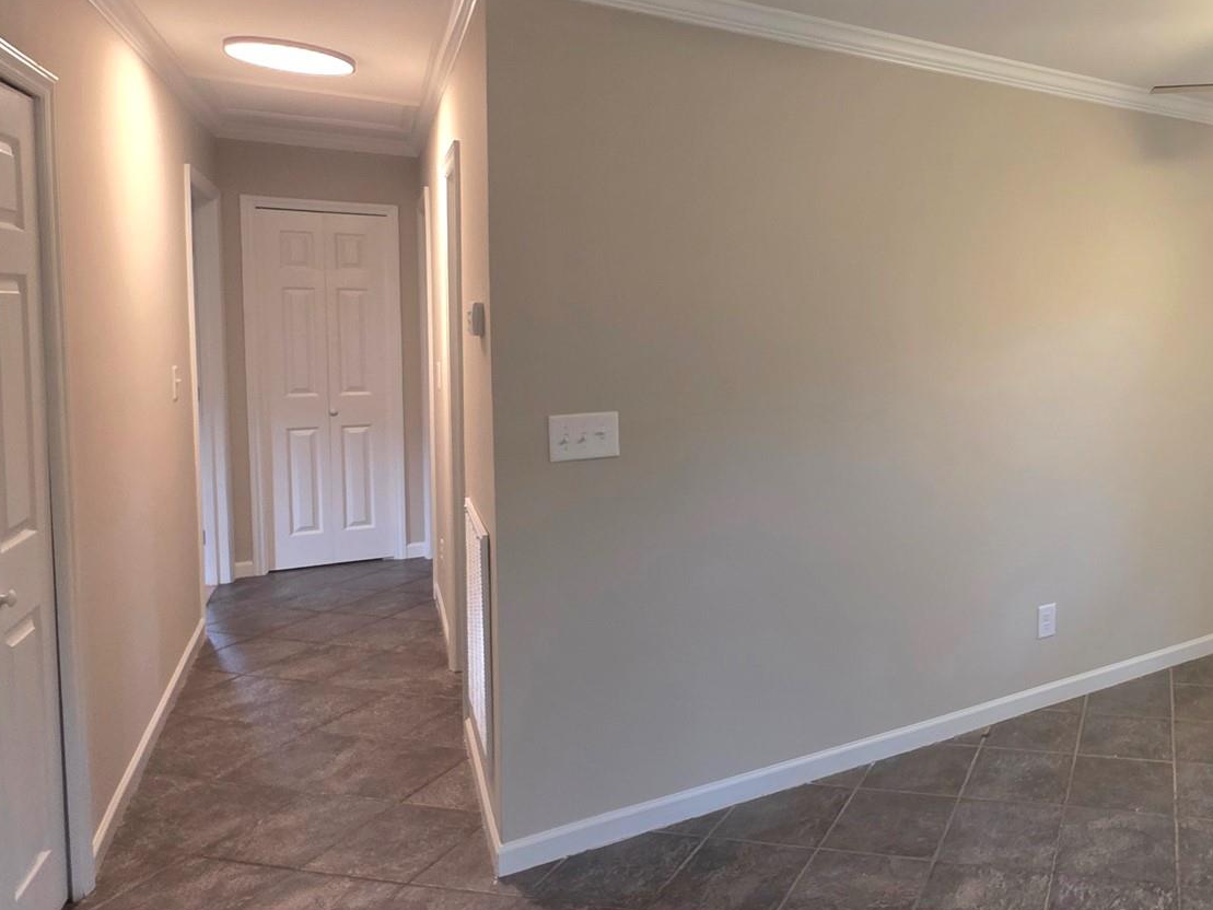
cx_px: 1024
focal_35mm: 24
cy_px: 374
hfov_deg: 63.3
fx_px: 841
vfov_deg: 56.5
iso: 250
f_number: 1.9
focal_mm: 2.2
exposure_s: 1/60.2
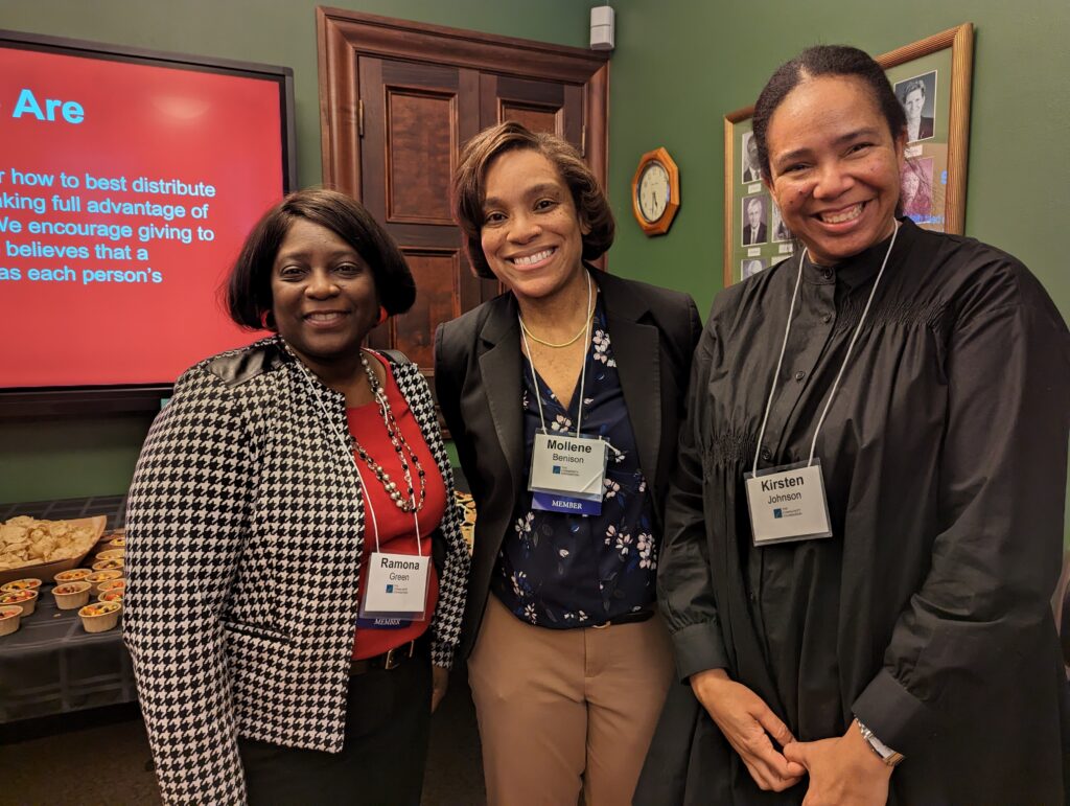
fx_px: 743
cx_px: 535
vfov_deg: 56.9
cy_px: 403
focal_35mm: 24
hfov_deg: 71.5
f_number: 1.85
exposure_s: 1/60
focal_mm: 6.81
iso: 172
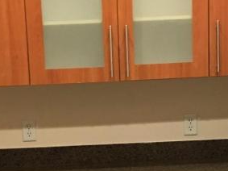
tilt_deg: -12.4
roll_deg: +2.3
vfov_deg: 13.6
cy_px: 219
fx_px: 691
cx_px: 111
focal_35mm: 105
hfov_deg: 18.7
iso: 80
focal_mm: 4.15
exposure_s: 1/10
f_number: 2.2
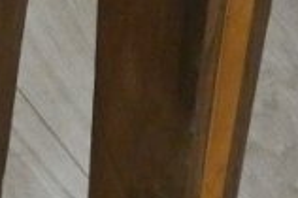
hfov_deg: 4.8
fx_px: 3506
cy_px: -92
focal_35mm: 424
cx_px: -332
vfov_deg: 3.2
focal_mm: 11.3
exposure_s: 1/125
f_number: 4.2
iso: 1250
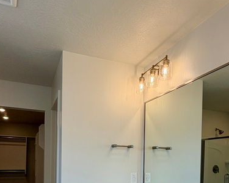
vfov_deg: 43.1
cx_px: 112
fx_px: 190
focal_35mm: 28
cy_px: 189
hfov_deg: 62.2
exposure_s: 1/159
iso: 40
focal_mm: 2.22
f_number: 2.2
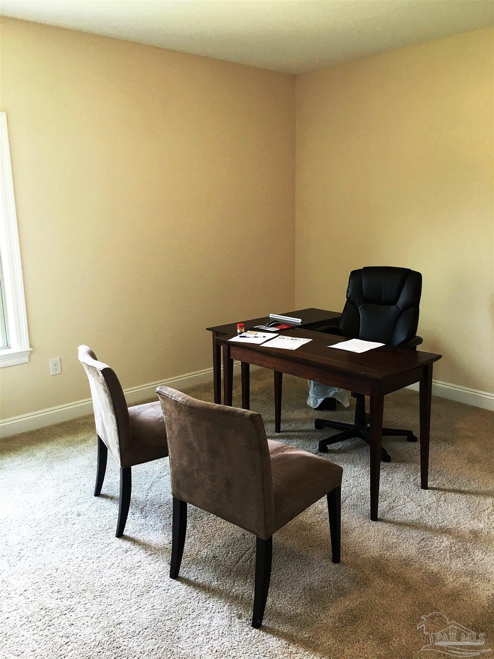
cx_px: 247
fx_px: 552
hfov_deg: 48.2
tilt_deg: -11.7
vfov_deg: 61.7
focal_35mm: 29
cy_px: 330
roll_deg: -0.2
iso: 32
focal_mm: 4.15
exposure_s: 1/15
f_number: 2.2
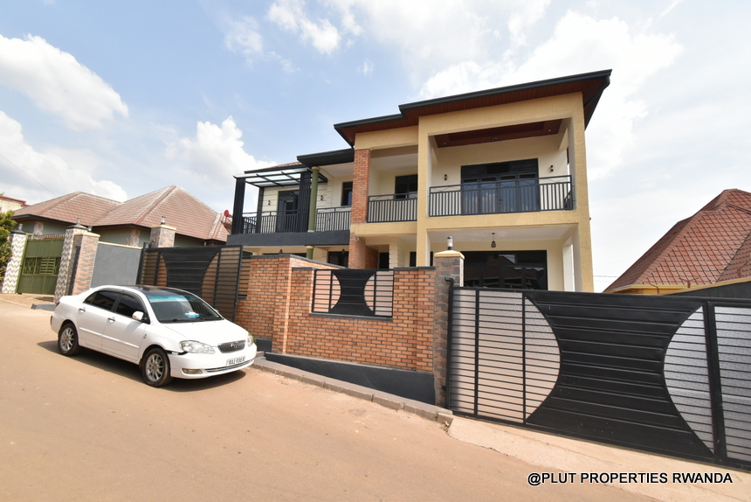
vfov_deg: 77.4
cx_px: 376
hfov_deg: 100.4
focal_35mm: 15
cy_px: 251
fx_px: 313
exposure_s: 1/1500
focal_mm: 10
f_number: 8
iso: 800
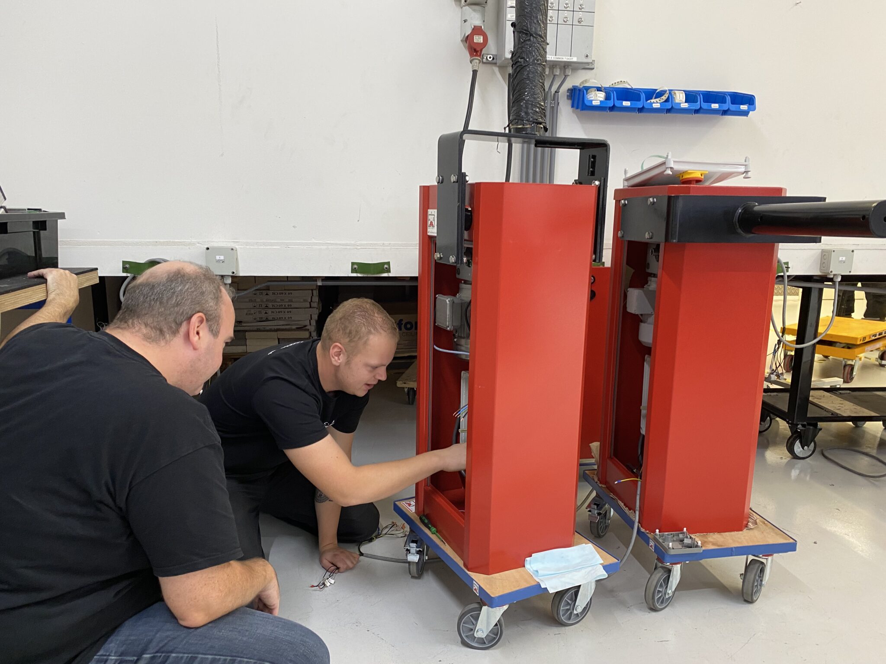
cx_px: 443
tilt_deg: -13.3
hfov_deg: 67.3
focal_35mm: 26
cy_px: 332
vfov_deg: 53.1
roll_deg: -1.9
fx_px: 665
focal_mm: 4.25
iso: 125
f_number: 1.8
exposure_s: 1/50
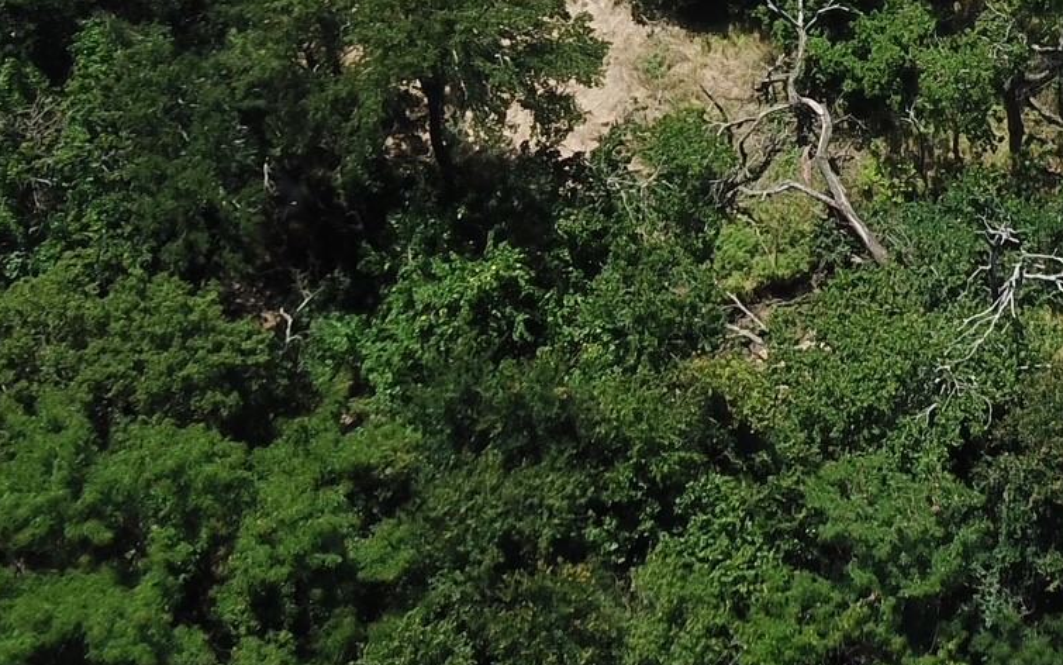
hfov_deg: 26.9
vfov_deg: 17.1
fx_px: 2115
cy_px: -117
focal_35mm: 73
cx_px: 1019
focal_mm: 4.73
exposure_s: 1/1339
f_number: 2.2
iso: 100
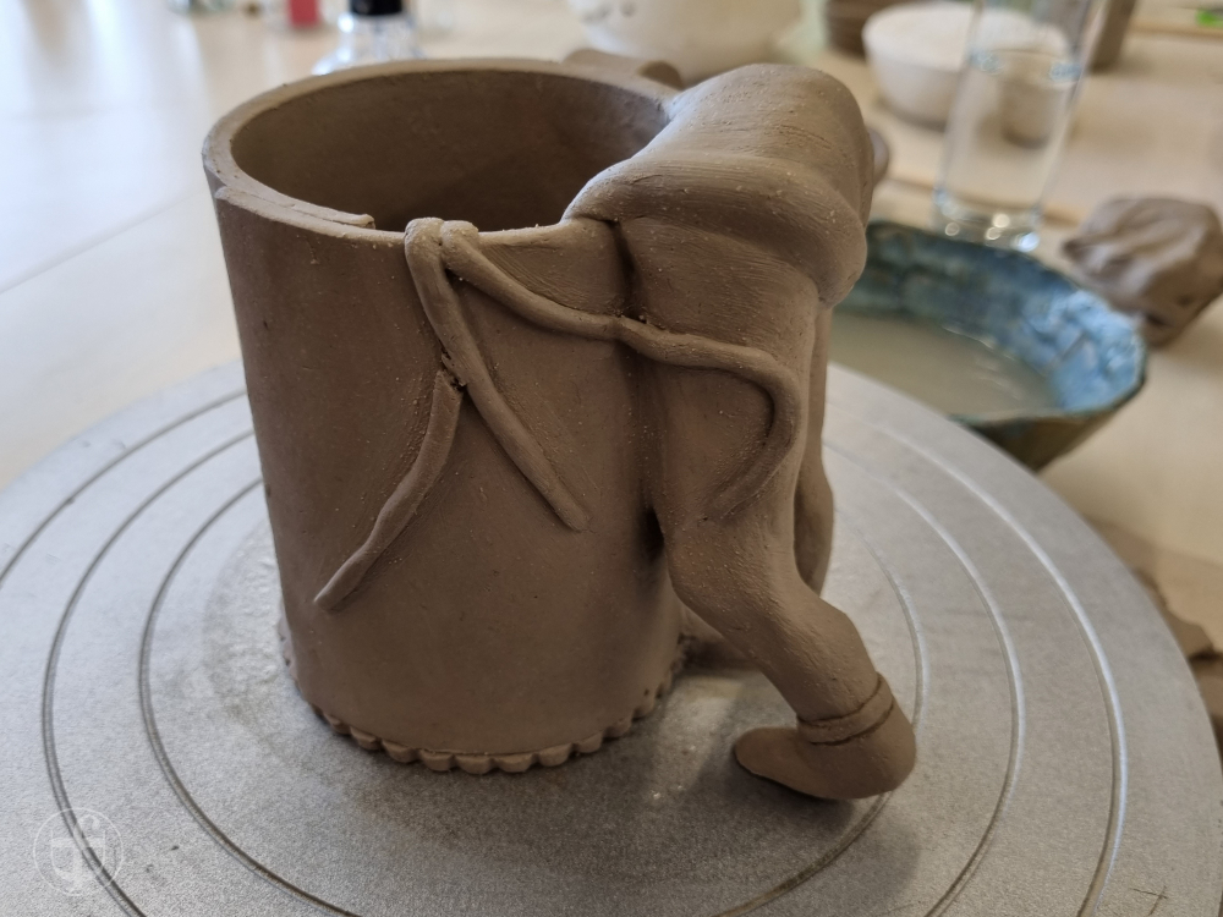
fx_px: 919
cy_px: 458
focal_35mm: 26
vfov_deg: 53.1
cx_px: 612
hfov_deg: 67.3
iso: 64
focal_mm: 5.4
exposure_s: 1/100
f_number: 1.8
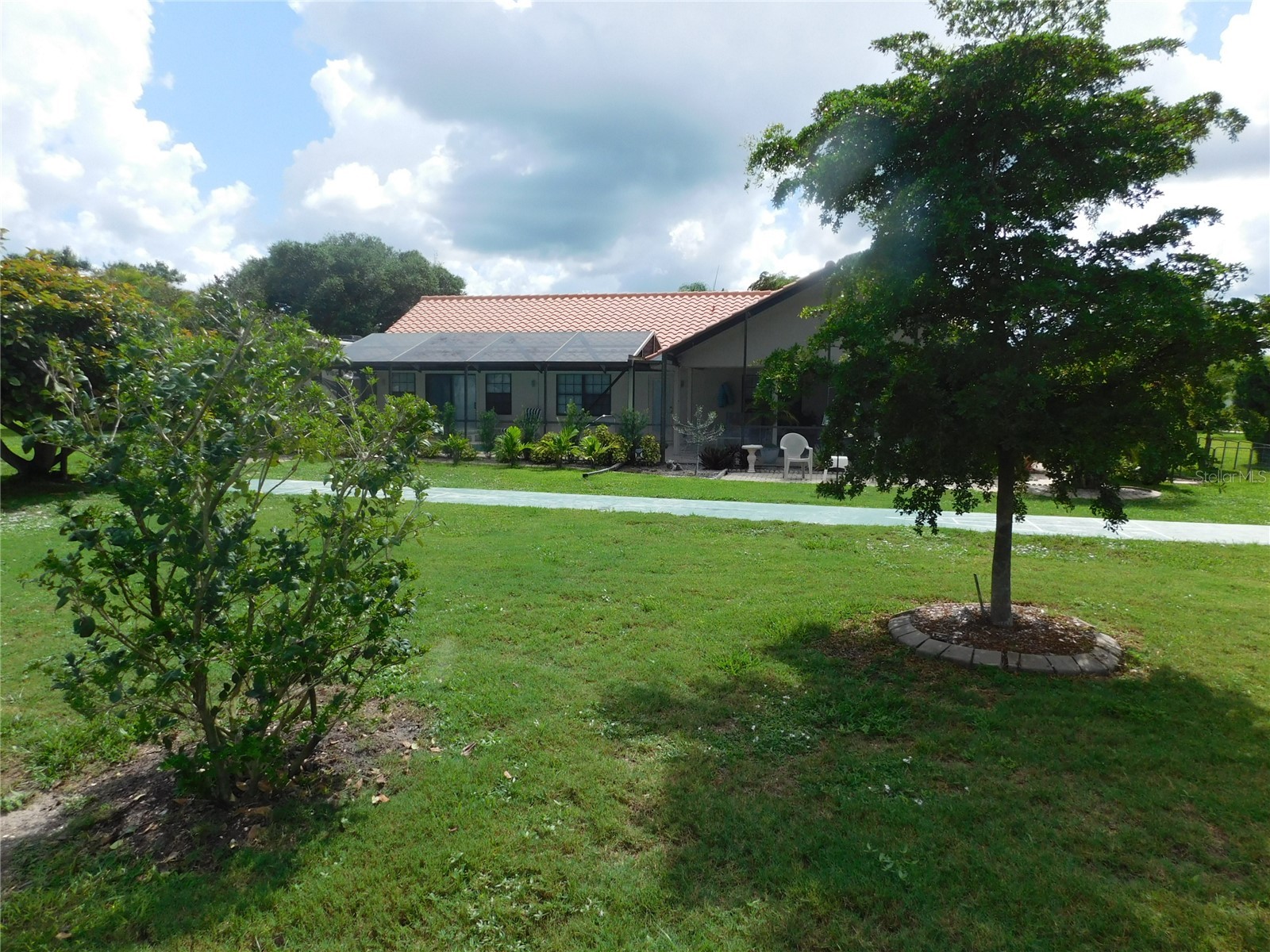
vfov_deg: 58.9
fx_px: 844
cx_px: 635
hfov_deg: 73.9
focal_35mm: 23
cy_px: 476
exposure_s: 1/400
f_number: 6
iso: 125
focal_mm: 4
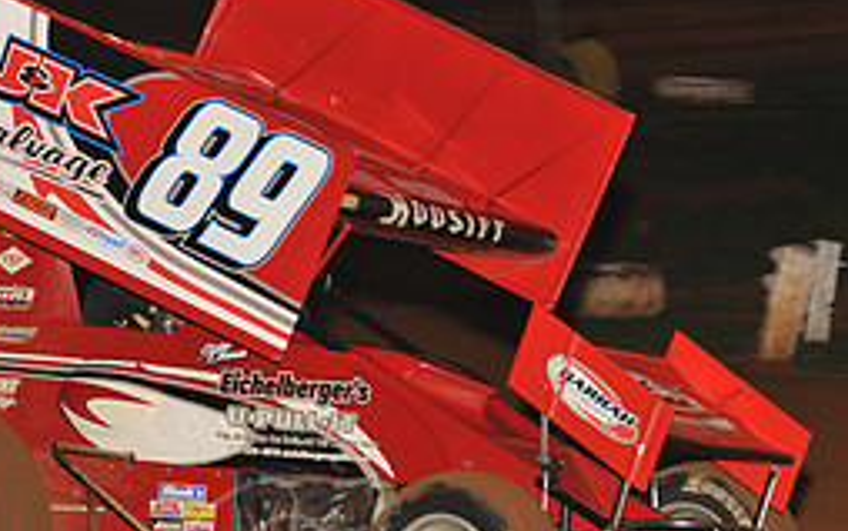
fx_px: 5642
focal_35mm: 244
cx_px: 227
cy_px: 304
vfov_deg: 5.4
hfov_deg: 8.6
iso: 800
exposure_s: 1/320
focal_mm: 105
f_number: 6.3
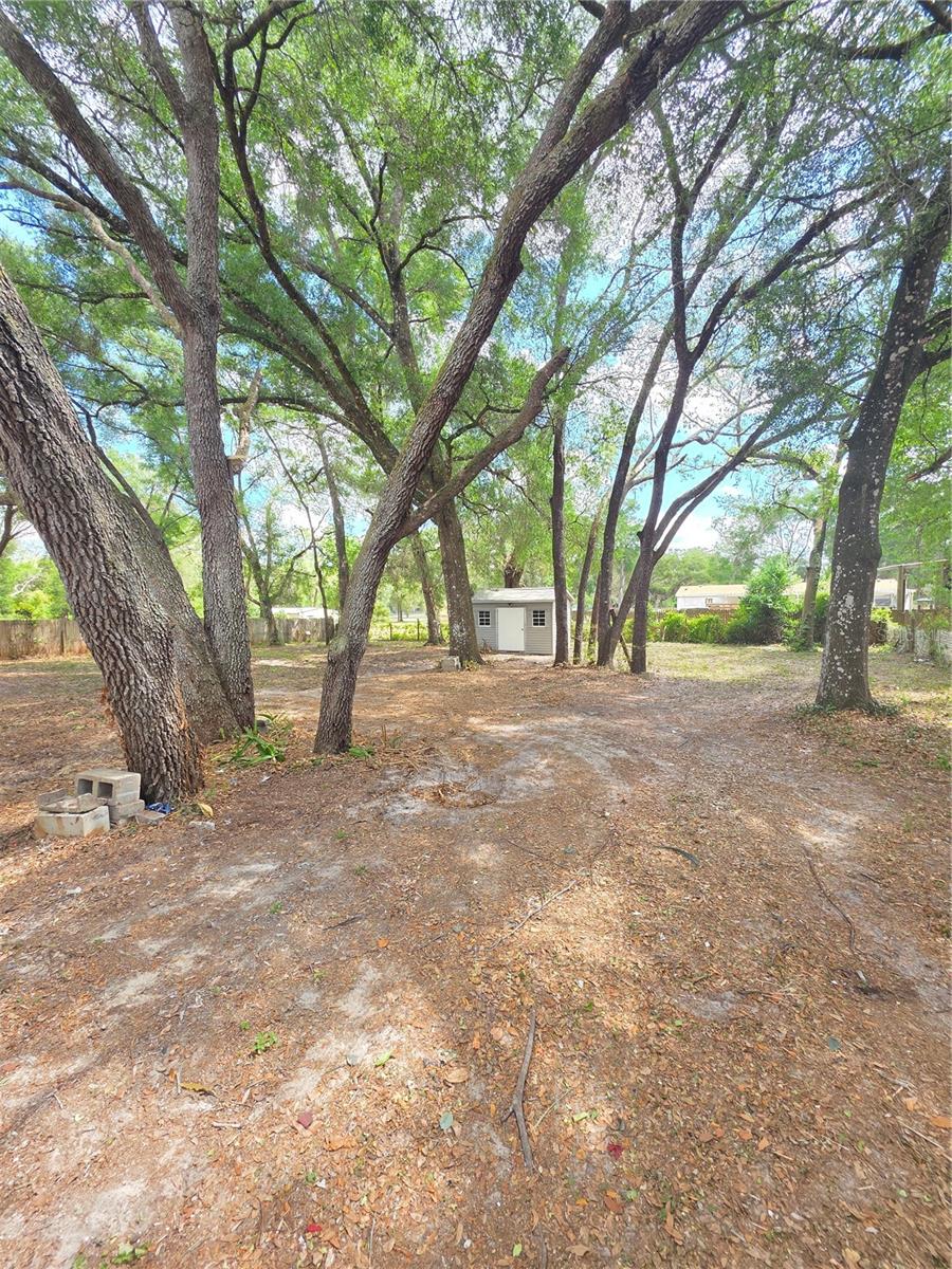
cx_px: 476
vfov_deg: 106.2
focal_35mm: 13
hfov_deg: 89.9
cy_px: 634
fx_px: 477
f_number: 1.9
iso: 25
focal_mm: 2.2
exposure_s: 1/120
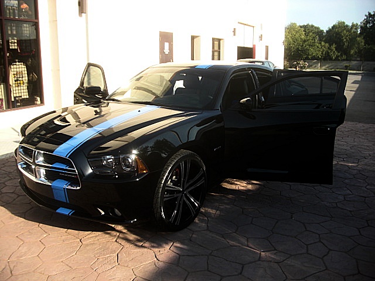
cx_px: 188
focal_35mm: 36
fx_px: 390
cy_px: 140
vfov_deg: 39.7
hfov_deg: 51.4
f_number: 2.8
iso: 50
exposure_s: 1/320
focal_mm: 6.3
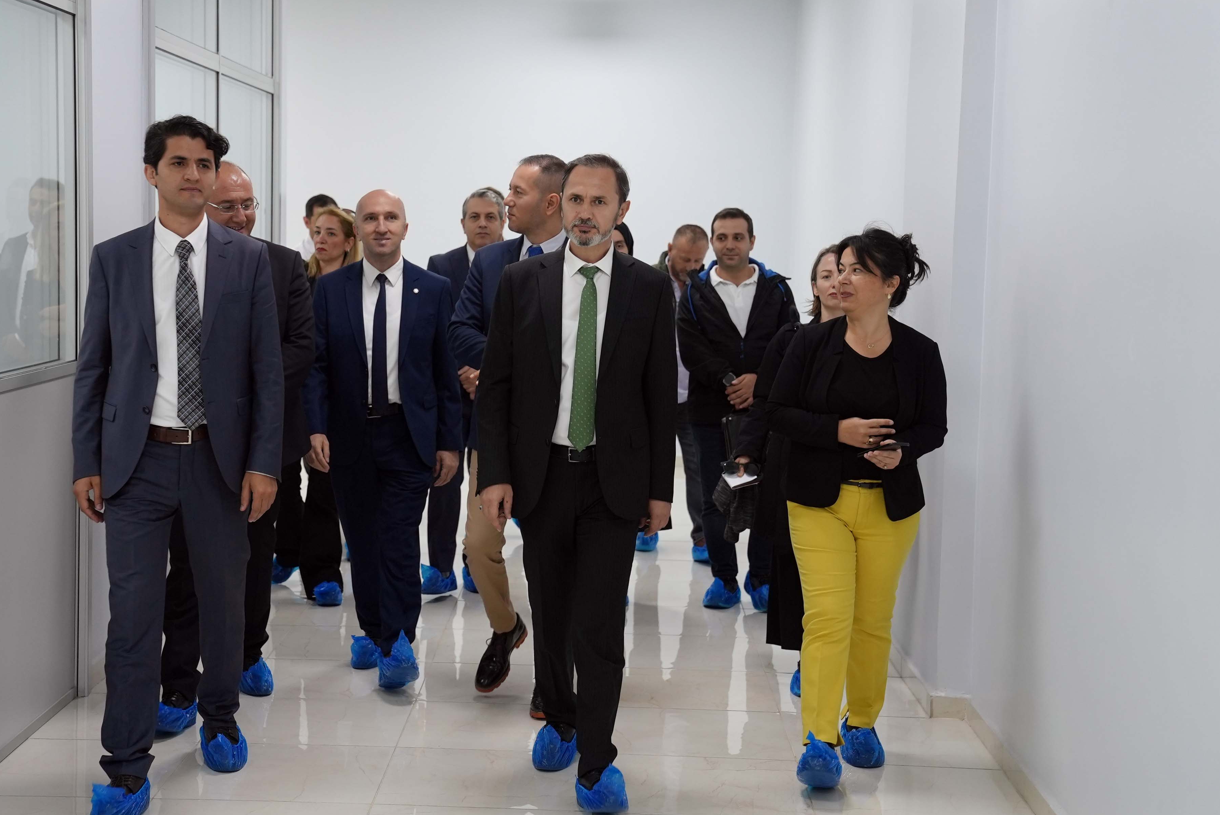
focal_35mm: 59
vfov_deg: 23.0
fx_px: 2000
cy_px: 403
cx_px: 510
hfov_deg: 33.8
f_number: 4
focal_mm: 50
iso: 2000
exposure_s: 1/160
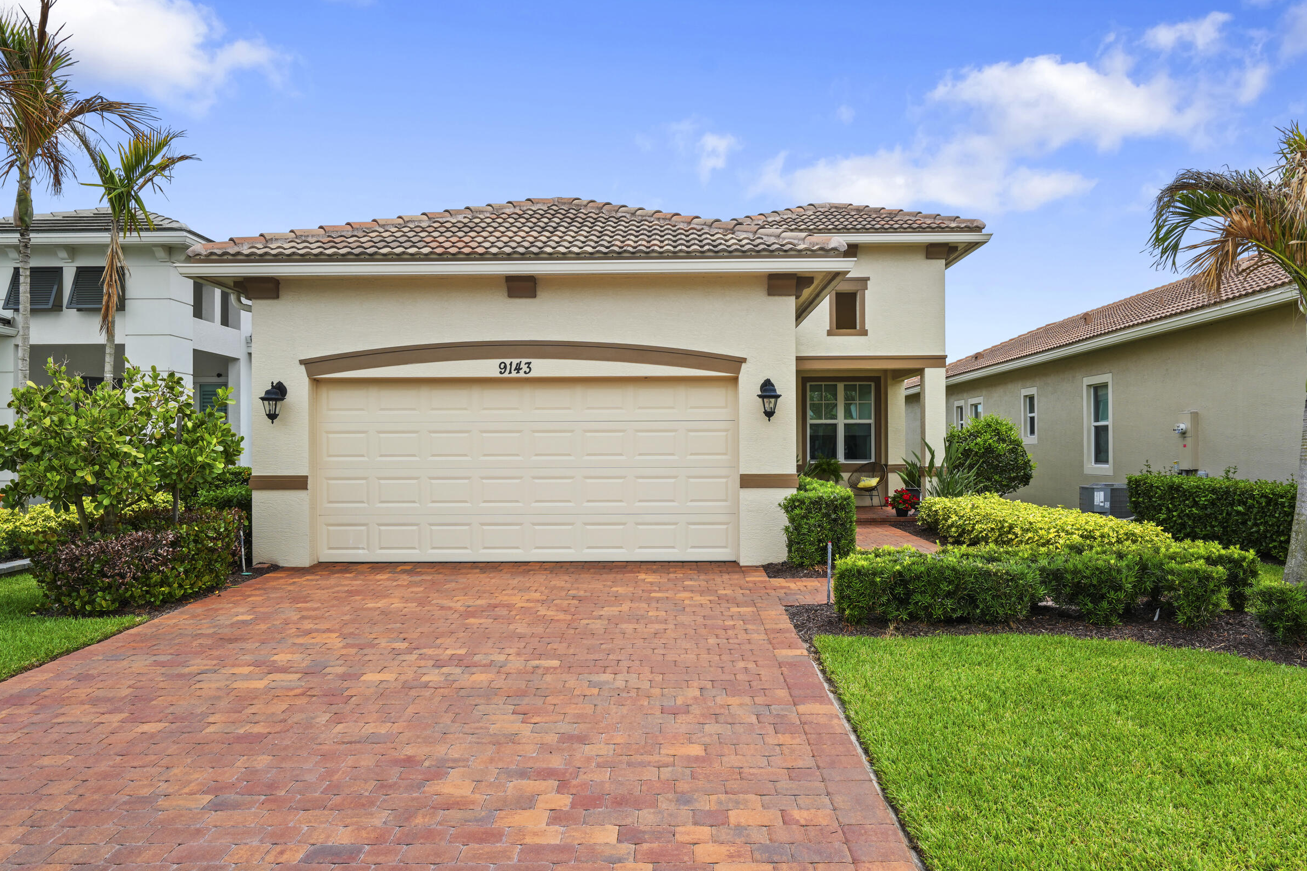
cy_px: 453
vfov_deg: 51.3
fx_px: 908
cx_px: 661
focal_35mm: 25
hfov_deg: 71.5
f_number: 10
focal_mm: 24
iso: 100
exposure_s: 1/50
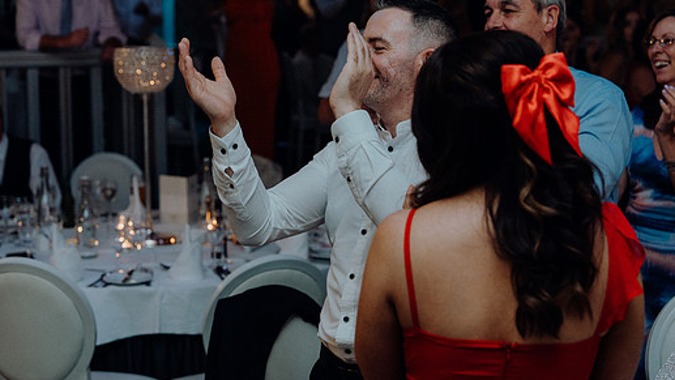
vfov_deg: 16.3
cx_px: 341
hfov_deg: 28.6
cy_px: 136
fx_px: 1325
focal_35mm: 74
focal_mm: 63
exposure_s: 1/160
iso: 2500
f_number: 3.5
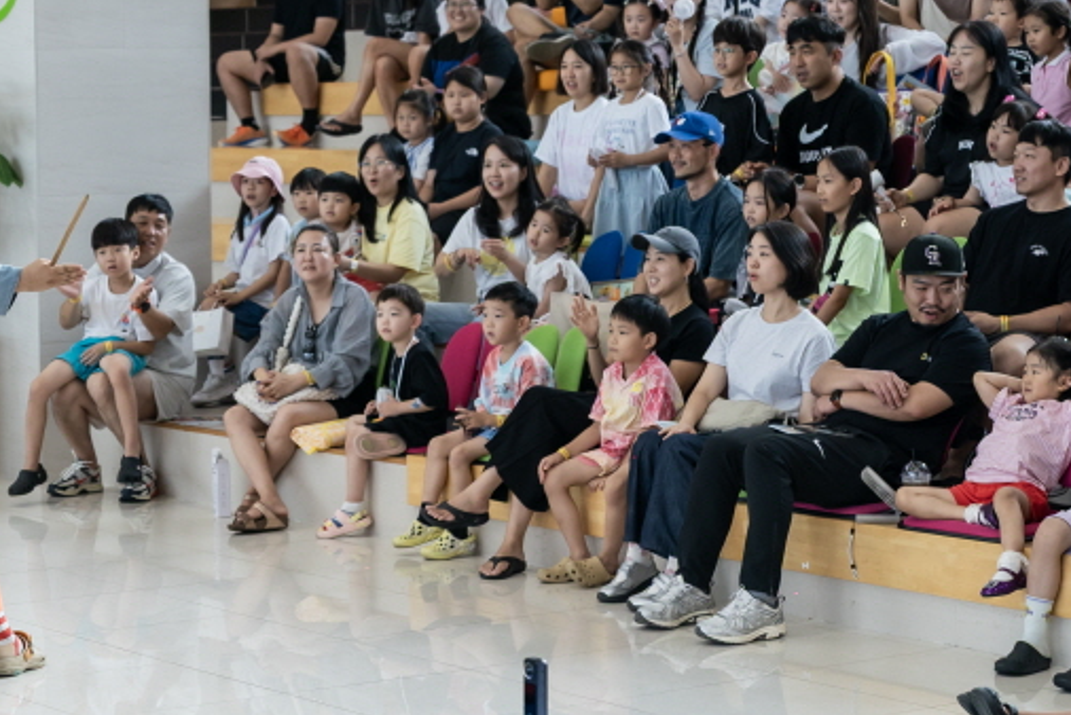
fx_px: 3244
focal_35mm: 109
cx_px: 315
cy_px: 95
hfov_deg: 18.7
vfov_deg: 12.5
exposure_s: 1/400
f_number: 3.2
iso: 640
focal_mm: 46
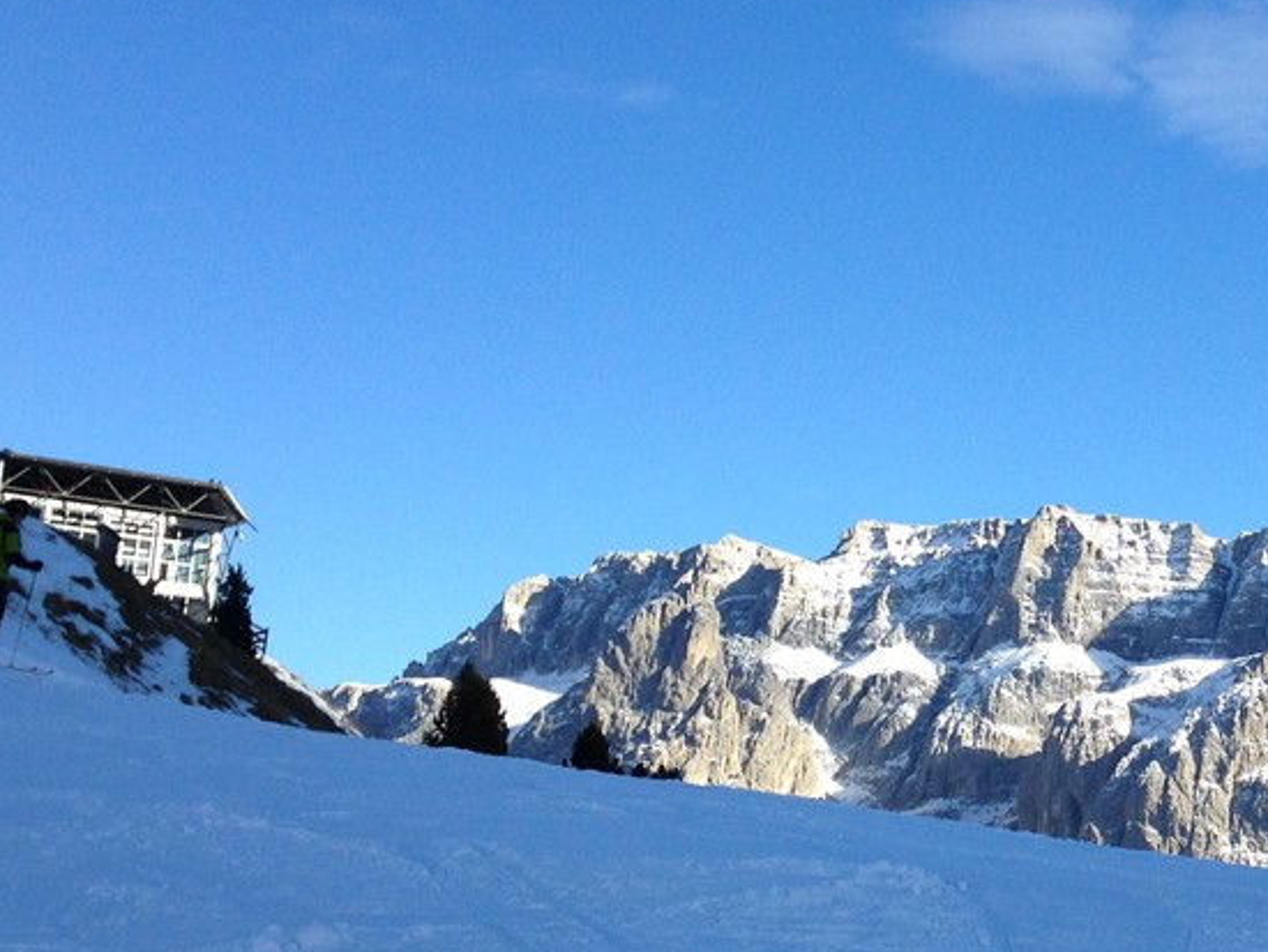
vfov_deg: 20.5
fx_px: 2639
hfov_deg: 26.0
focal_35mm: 72
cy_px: 468
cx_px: 1180
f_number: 2.4
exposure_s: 1/1323
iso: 50
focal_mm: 4.12
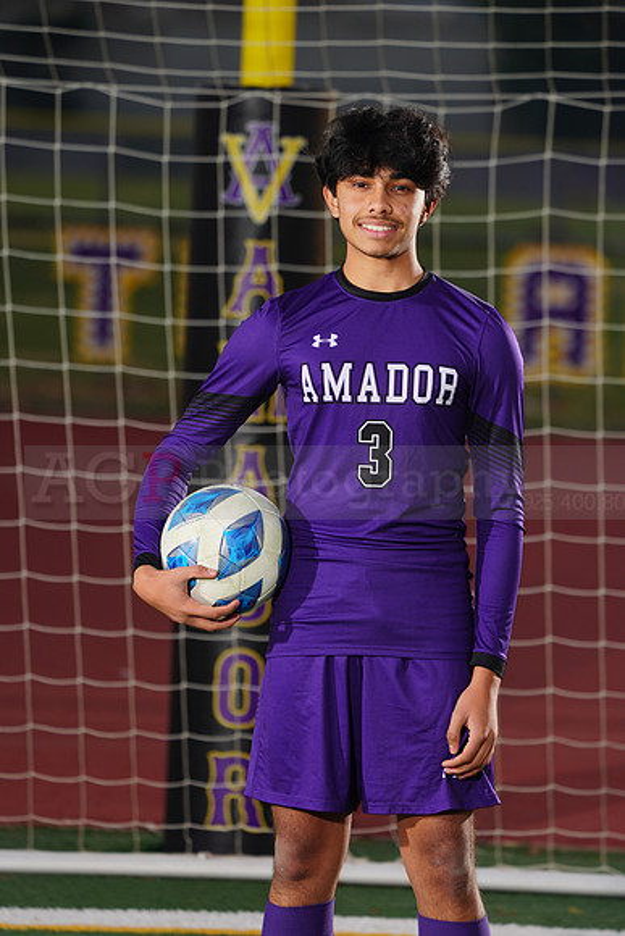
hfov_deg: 4.2
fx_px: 8432
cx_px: 312
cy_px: 468
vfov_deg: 6.4
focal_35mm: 324
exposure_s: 1/200
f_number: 7.1
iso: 200
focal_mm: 324
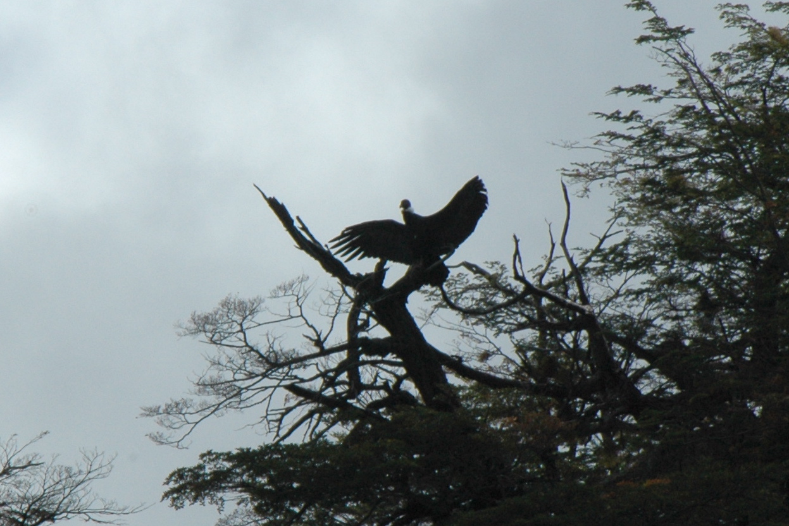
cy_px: 263
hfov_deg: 6.9
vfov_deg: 4.6
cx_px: 394
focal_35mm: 300
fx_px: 6576
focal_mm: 200
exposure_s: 1/400
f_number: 18
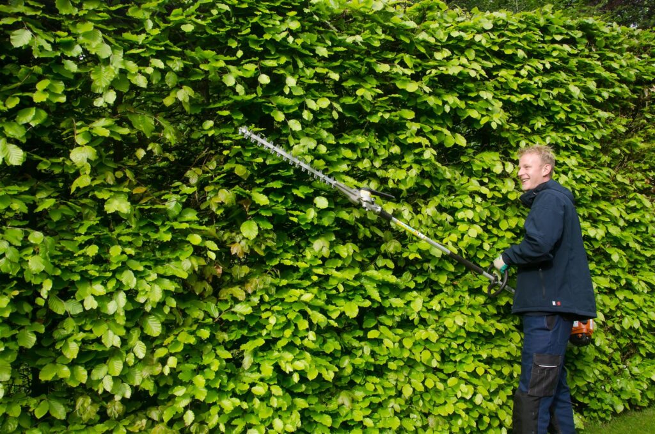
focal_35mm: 27
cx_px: 328
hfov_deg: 67.5
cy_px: 217
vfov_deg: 47.7
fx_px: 490
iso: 400
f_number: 8
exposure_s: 1/250
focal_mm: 18
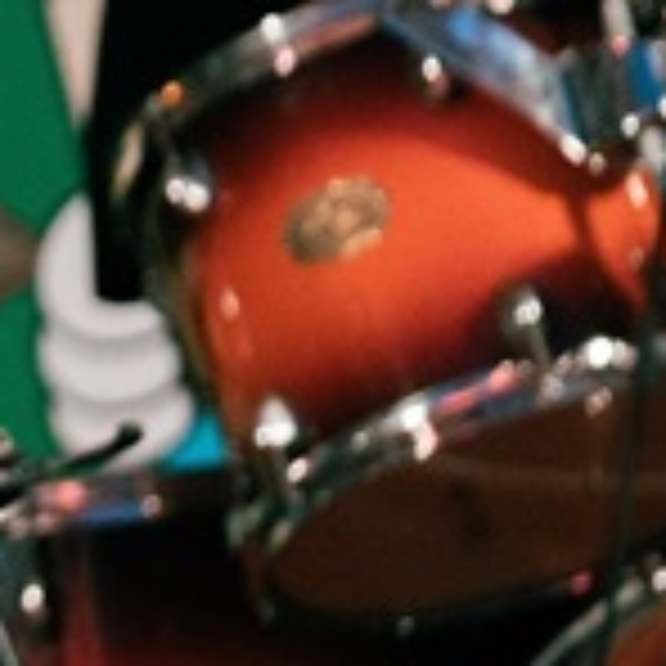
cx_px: -860
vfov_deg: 1.6
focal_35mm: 1096
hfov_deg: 1.6
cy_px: -171
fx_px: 23857
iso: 1250
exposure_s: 1/320
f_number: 2.8
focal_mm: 191
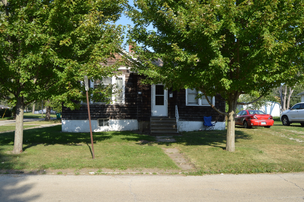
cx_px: 152
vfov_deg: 43.5
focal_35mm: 30
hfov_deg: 62.0
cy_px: 101
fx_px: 253
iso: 100
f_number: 7.1
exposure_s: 1/200
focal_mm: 20
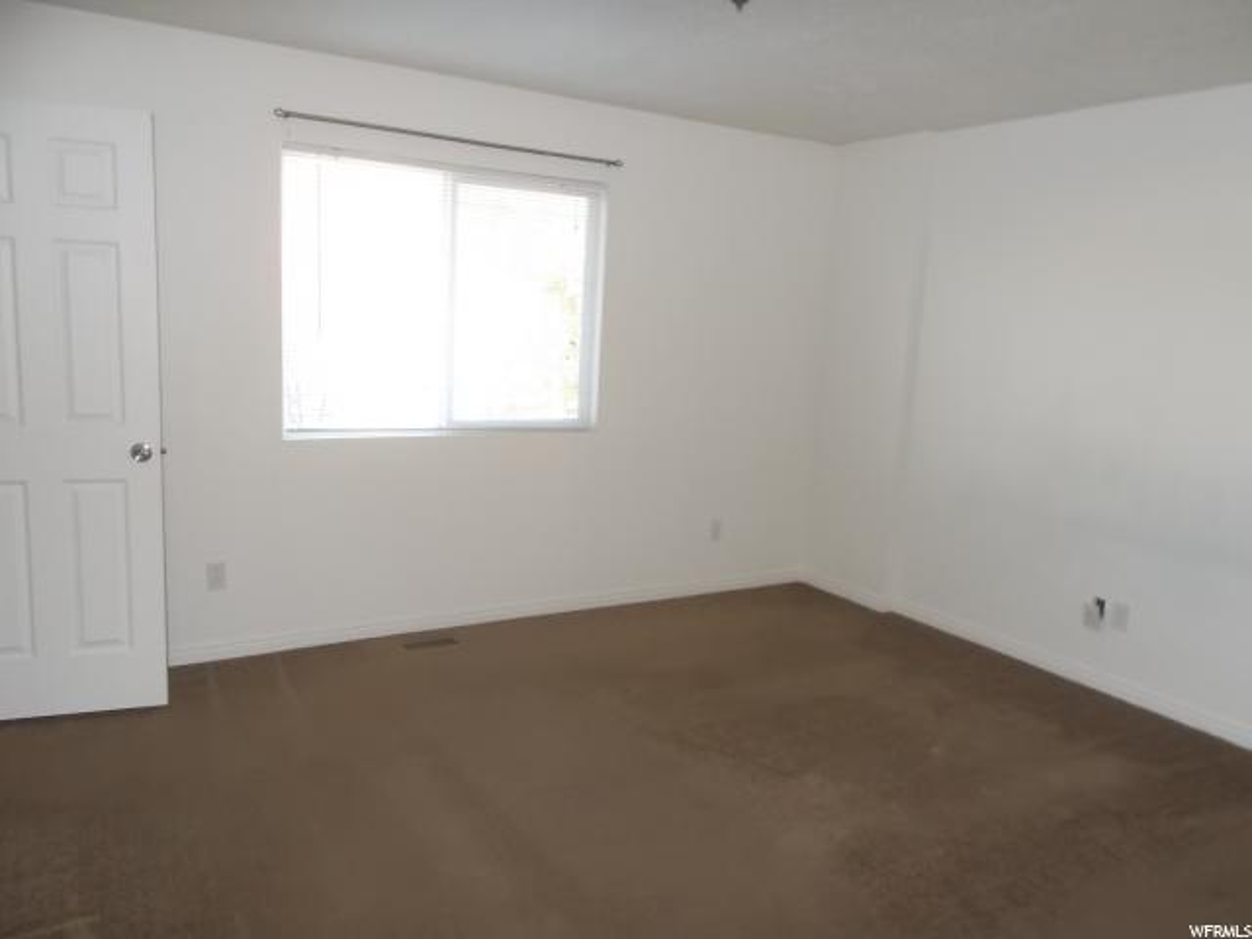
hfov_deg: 67.3
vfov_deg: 53.1
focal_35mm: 26
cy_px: 470
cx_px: 626
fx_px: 940
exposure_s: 1/25
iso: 220
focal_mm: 4.6
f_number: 3.2
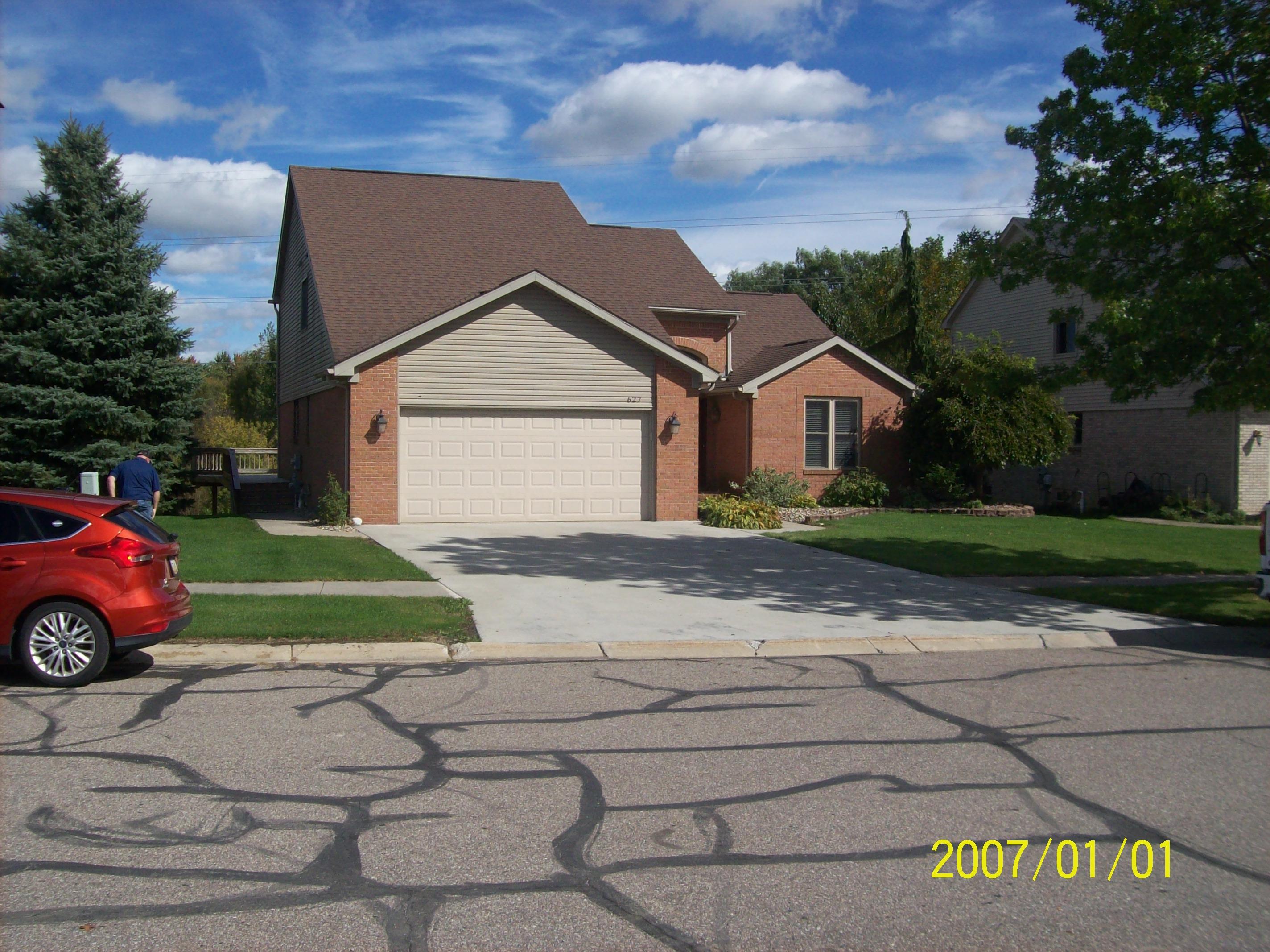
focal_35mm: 36
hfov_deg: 51.4
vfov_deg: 39.6
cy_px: 476
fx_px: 1320
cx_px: 635
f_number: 4.8
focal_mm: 6
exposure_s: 1/966
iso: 80
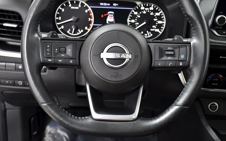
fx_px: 308
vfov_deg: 25.8
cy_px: 70
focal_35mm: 50
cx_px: 115
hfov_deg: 40.3
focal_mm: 32
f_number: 4
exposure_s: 1/80
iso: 1250
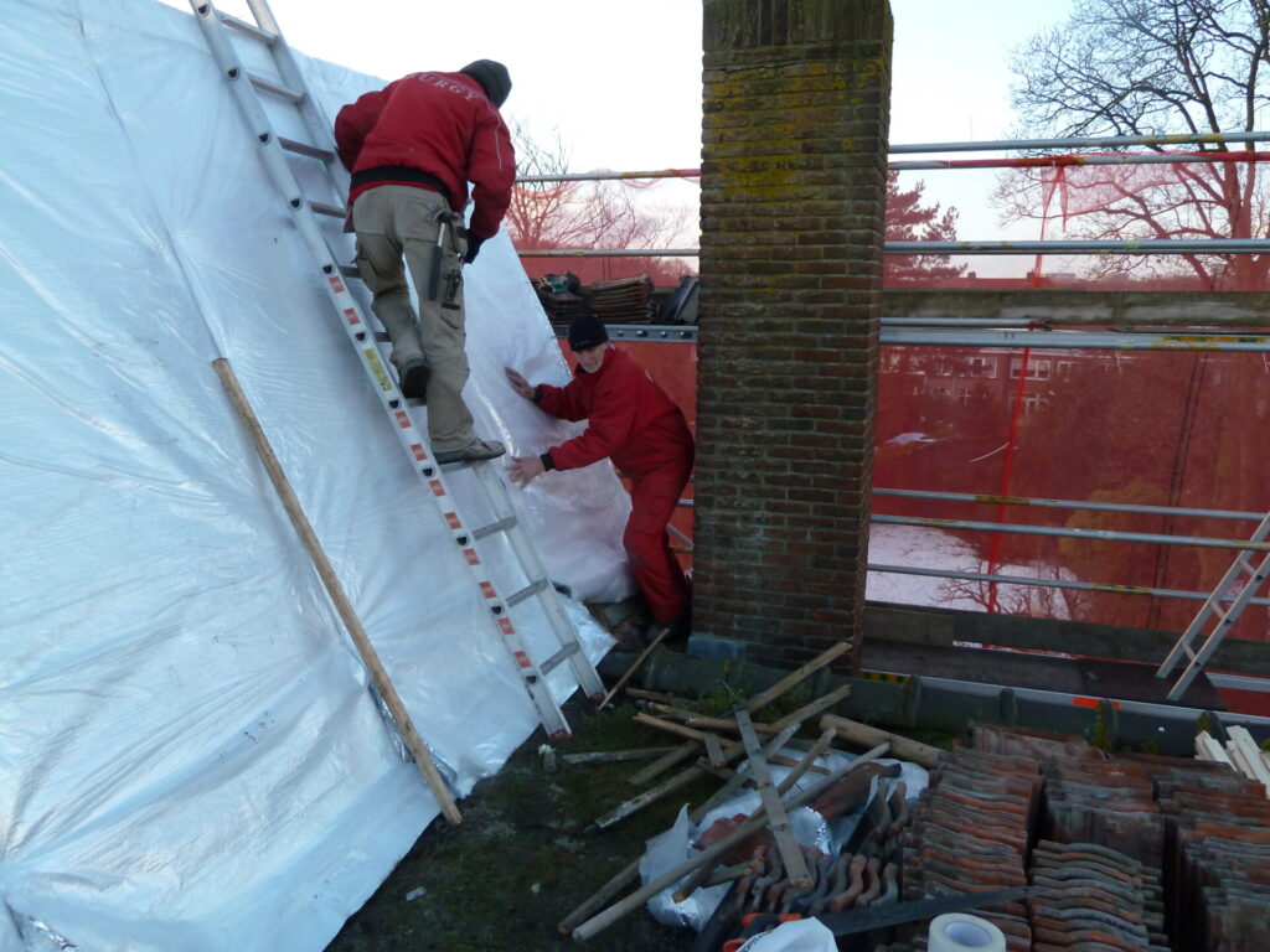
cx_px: 635
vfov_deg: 54.9
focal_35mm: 25
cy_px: 476
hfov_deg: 69.4
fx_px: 917
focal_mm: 4.1
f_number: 3.3
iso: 200
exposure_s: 1/250
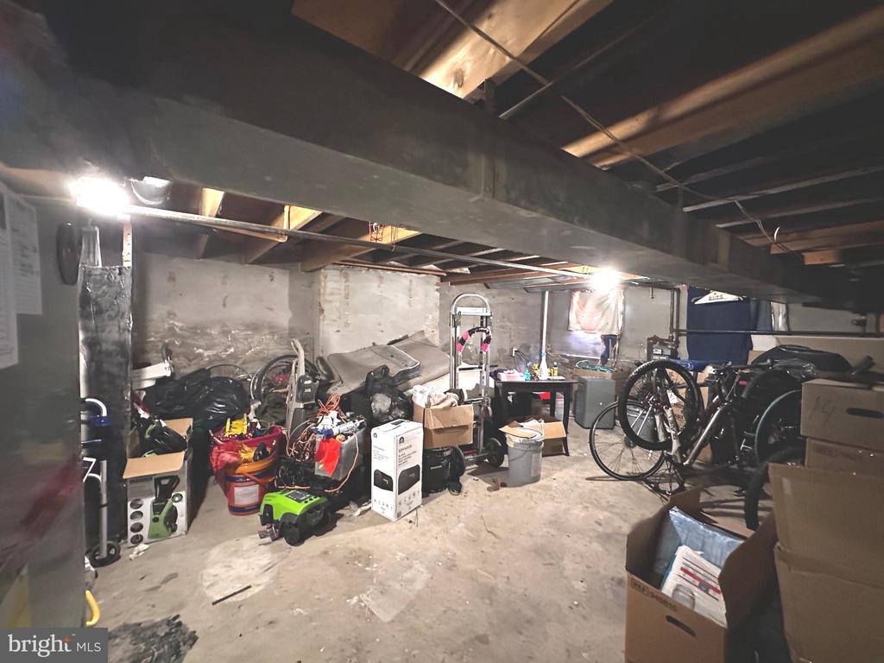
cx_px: 442
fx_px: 358
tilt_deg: -1.8
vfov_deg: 85.7
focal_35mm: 14
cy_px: 332
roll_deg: -1.1
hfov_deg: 102.1
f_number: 2.2
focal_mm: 2.22
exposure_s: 1/40
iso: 1250
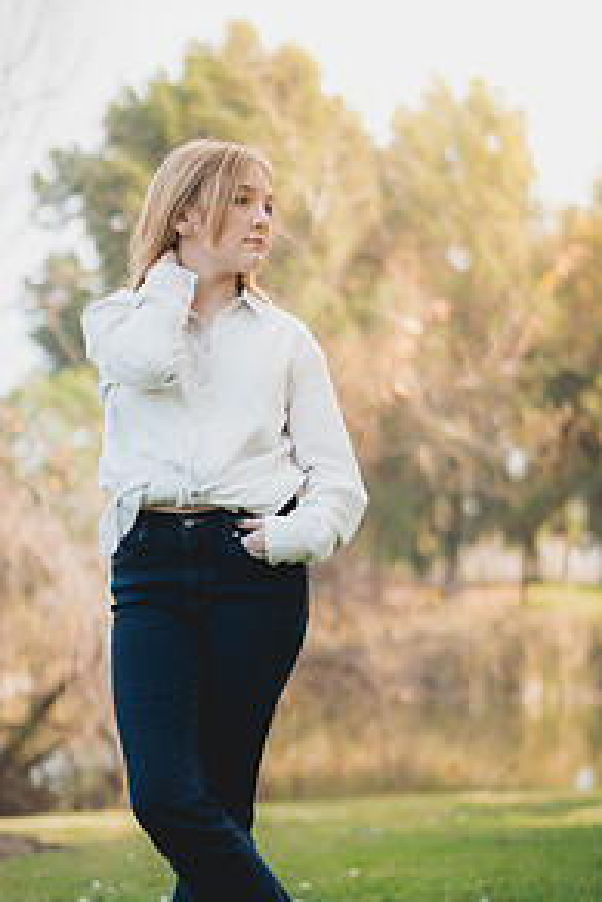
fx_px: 1929
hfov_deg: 17.7
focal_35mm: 77
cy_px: 633
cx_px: 216
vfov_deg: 26.1
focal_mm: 50
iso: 250
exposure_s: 1/2500
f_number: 1.4
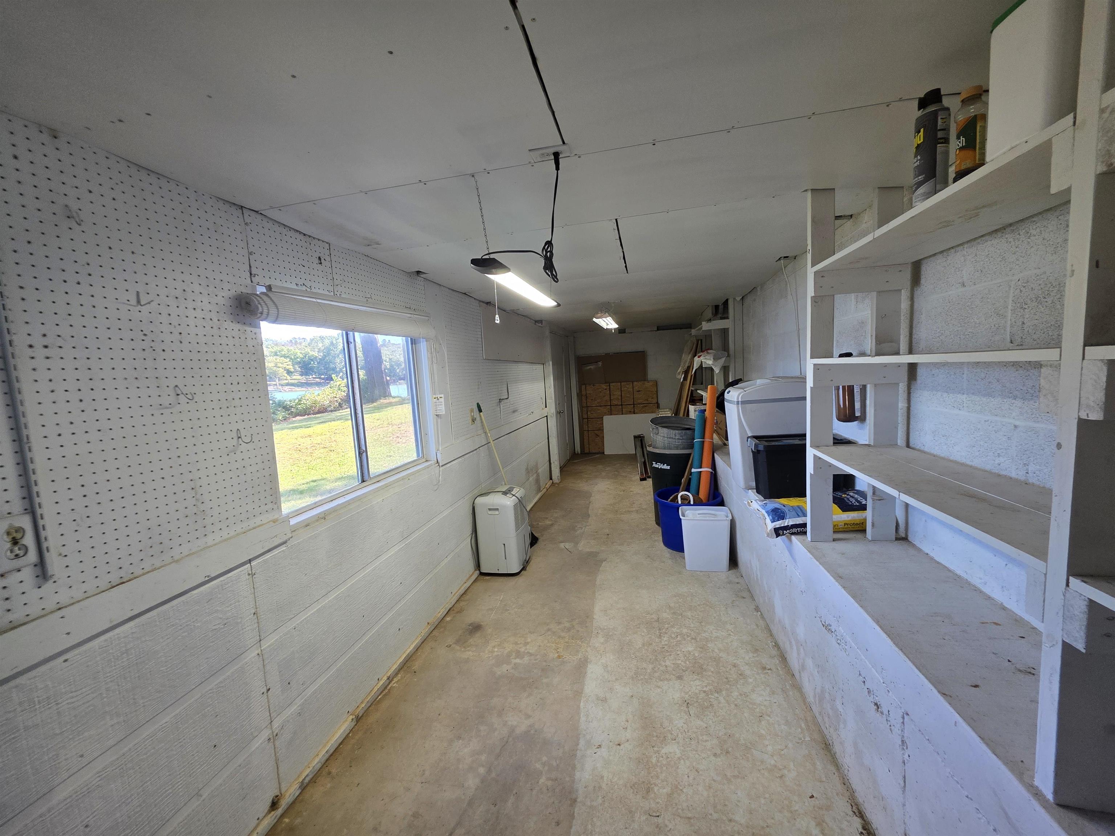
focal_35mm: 13
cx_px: 558
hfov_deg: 106.2
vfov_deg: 89.9
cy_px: 418
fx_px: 419
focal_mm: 2.2
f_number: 1.9
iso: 64
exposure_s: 1/120
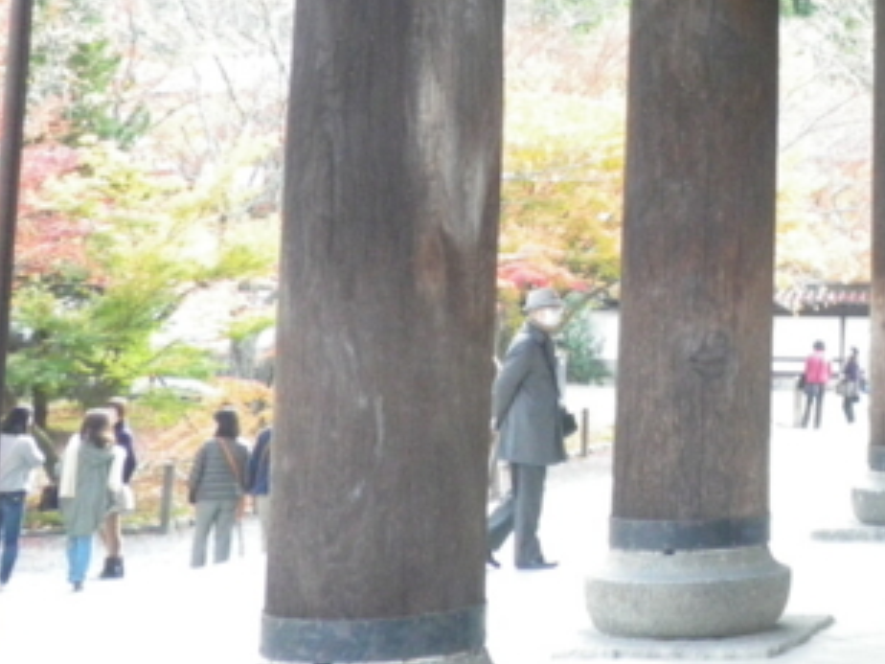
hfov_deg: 20.0
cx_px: 1098
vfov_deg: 15.7
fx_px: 2327
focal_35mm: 91
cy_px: -118
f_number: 3.8
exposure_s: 1/60
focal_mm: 6.2
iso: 250
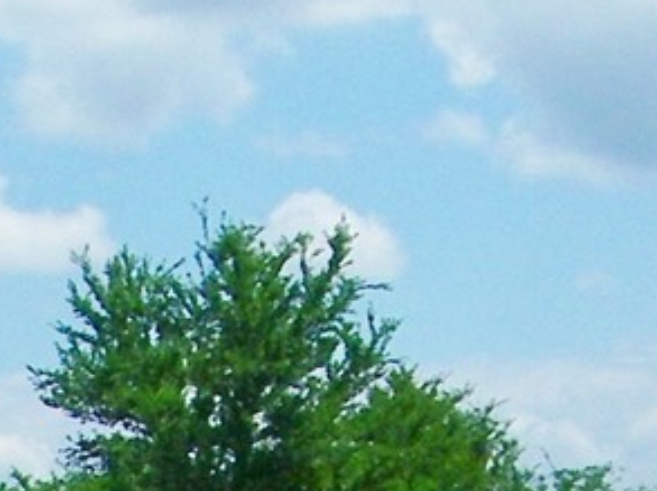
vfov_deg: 5.5
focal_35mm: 256
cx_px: -213
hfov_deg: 7.7
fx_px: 4853
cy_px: 1330
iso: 80
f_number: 7.6
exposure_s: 1/800
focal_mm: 6.9
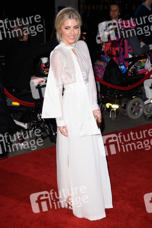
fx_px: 418
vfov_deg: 30.5
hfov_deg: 20.6
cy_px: 114
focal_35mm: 66
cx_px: 76
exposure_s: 1/250
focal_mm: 66
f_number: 5.6
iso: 800
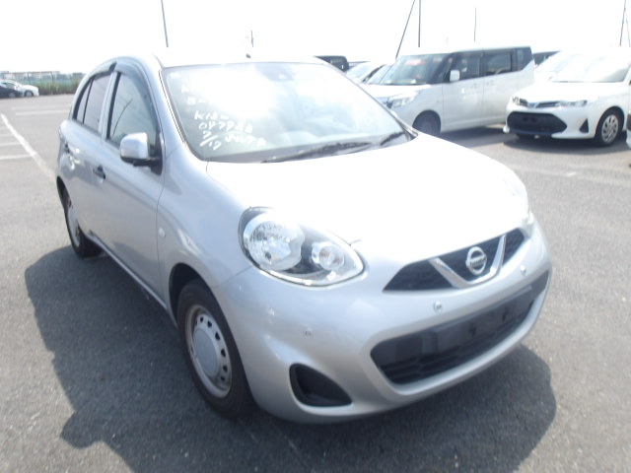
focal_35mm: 27
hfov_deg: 65.3
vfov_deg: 51.4
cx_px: 316
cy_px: 236
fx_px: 492
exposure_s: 1/60
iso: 100
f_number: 10.4
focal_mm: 4.9
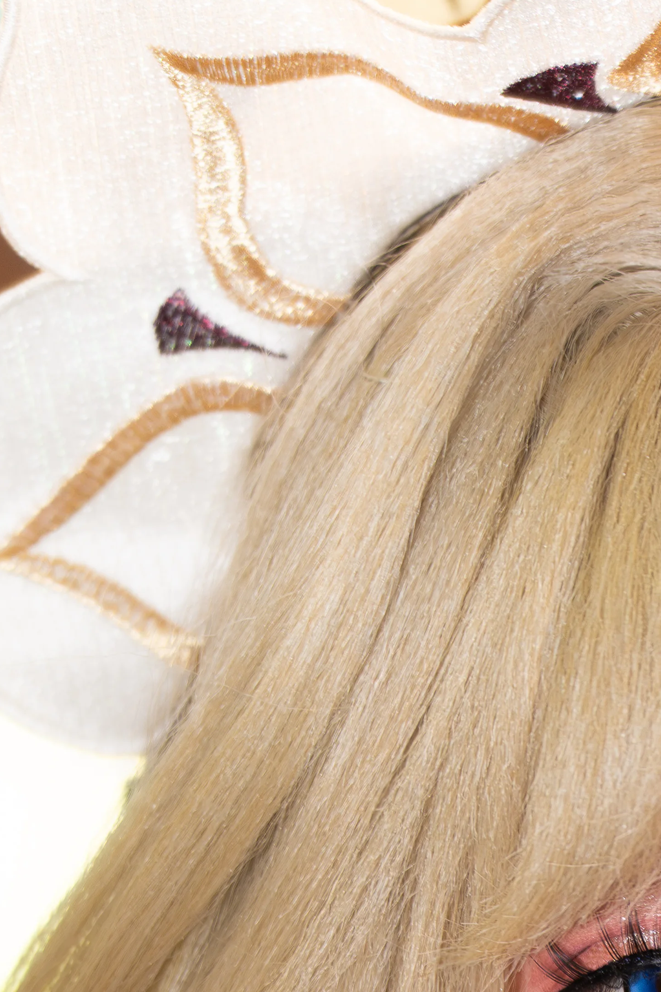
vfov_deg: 2.4
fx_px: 23774
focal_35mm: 863
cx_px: 598
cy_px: 1653
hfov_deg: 1.6
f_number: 2.8
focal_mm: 197
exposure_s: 1/100
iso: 320
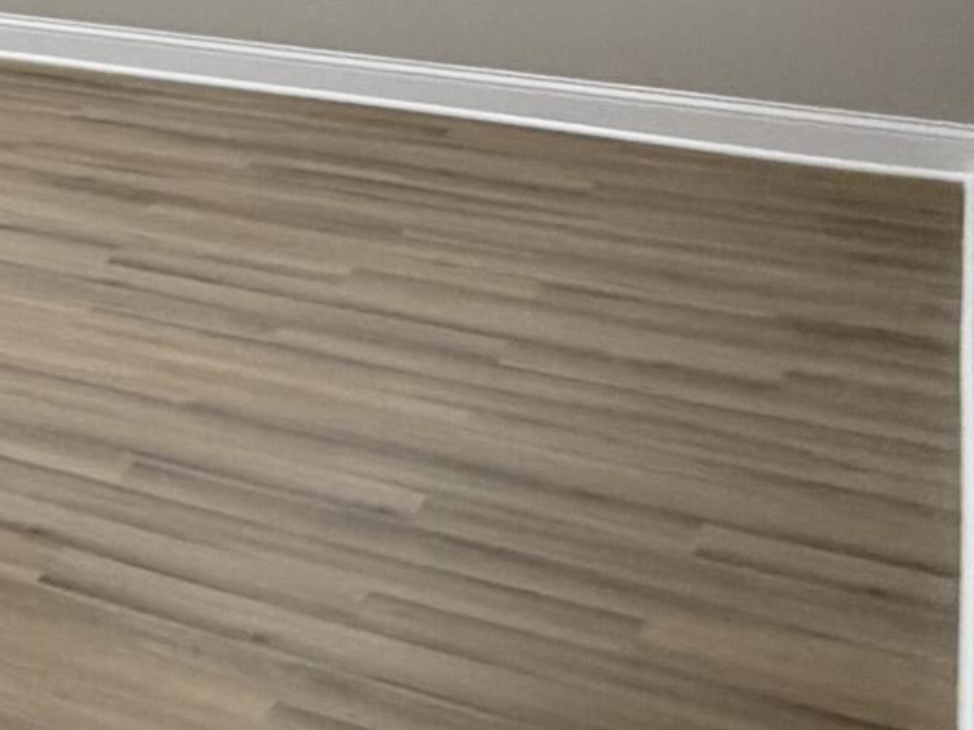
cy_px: 484
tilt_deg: -27.5
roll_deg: +2.2
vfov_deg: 21.5
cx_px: -911
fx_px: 1913
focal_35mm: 68
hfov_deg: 19.1
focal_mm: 2.22
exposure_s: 1/60
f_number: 2.2
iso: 250
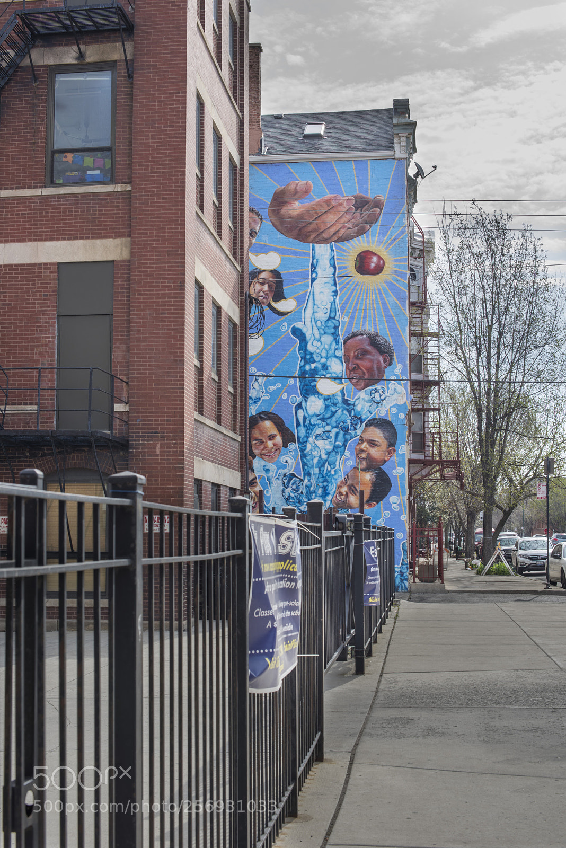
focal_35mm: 50
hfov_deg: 27.0
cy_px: 424
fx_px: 1178
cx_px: 283
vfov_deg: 39.6
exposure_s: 1/100
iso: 100
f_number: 11
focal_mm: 50
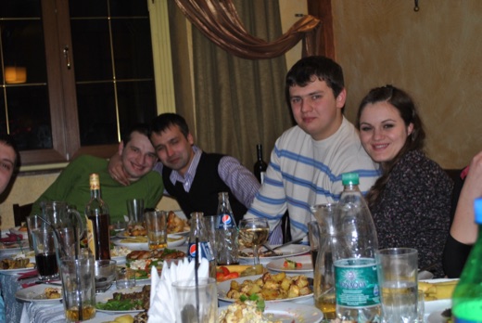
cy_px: 162
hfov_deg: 36.8
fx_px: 724
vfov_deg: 25.1
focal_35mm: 54
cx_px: 241
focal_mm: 36
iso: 200
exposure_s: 1/60
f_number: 5
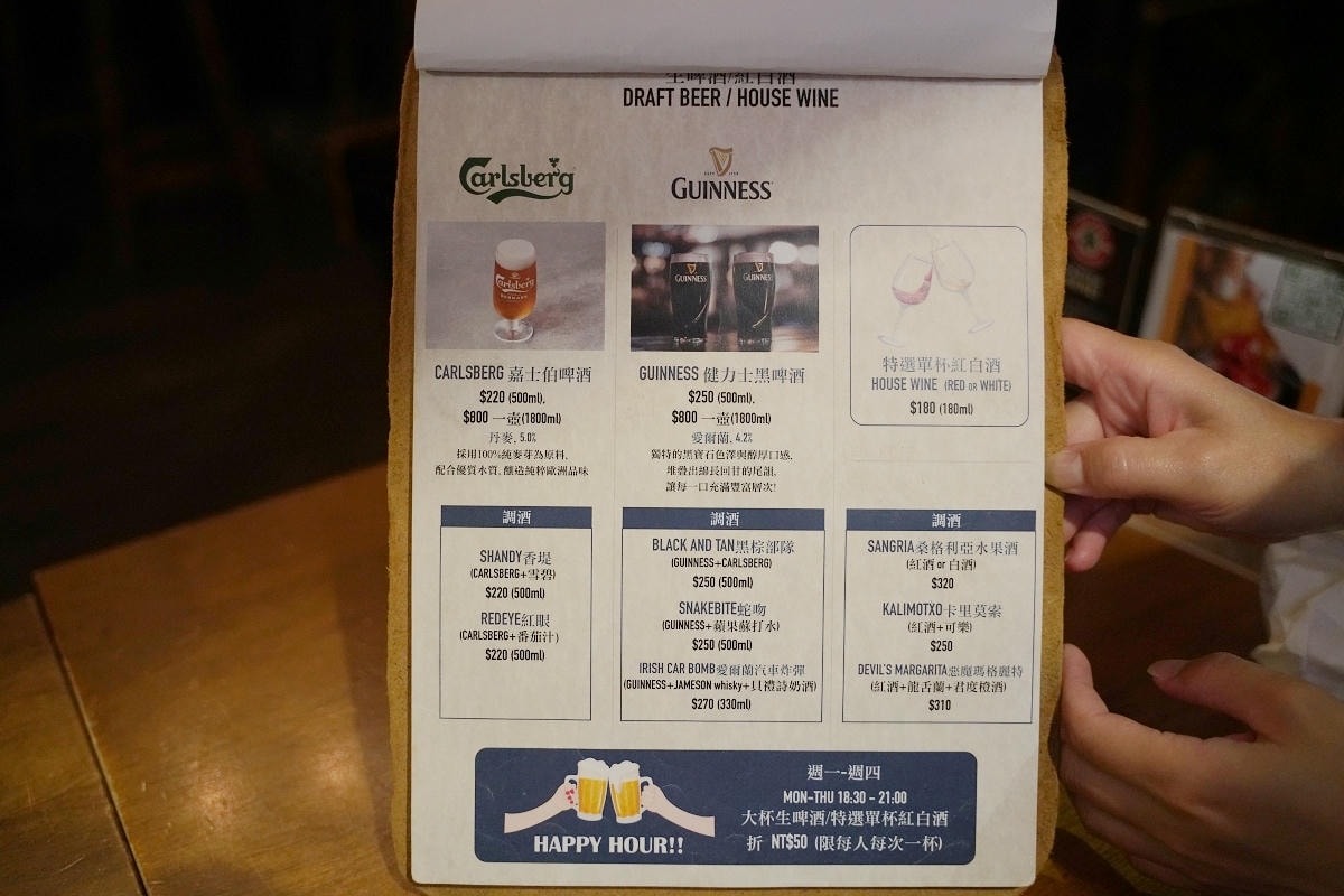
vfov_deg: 41.1
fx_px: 1195
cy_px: 448
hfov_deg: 58.7
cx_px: 672
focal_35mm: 32
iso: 4000
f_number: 2.8
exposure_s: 1/160
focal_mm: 32
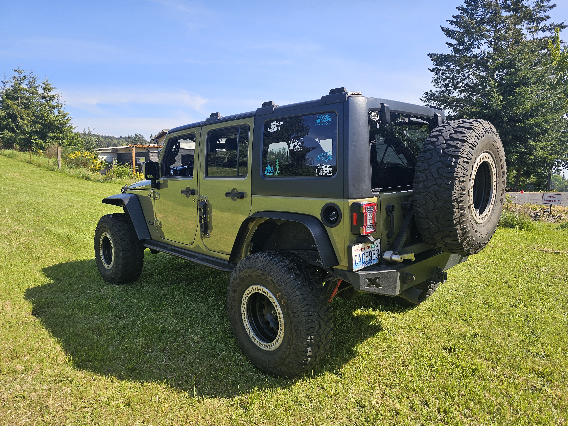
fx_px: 377
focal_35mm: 23
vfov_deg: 58.9
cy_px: 213
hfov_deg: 73.9
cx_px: 284
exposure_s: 1/404
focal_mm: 6.3
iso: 10
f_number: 1.7
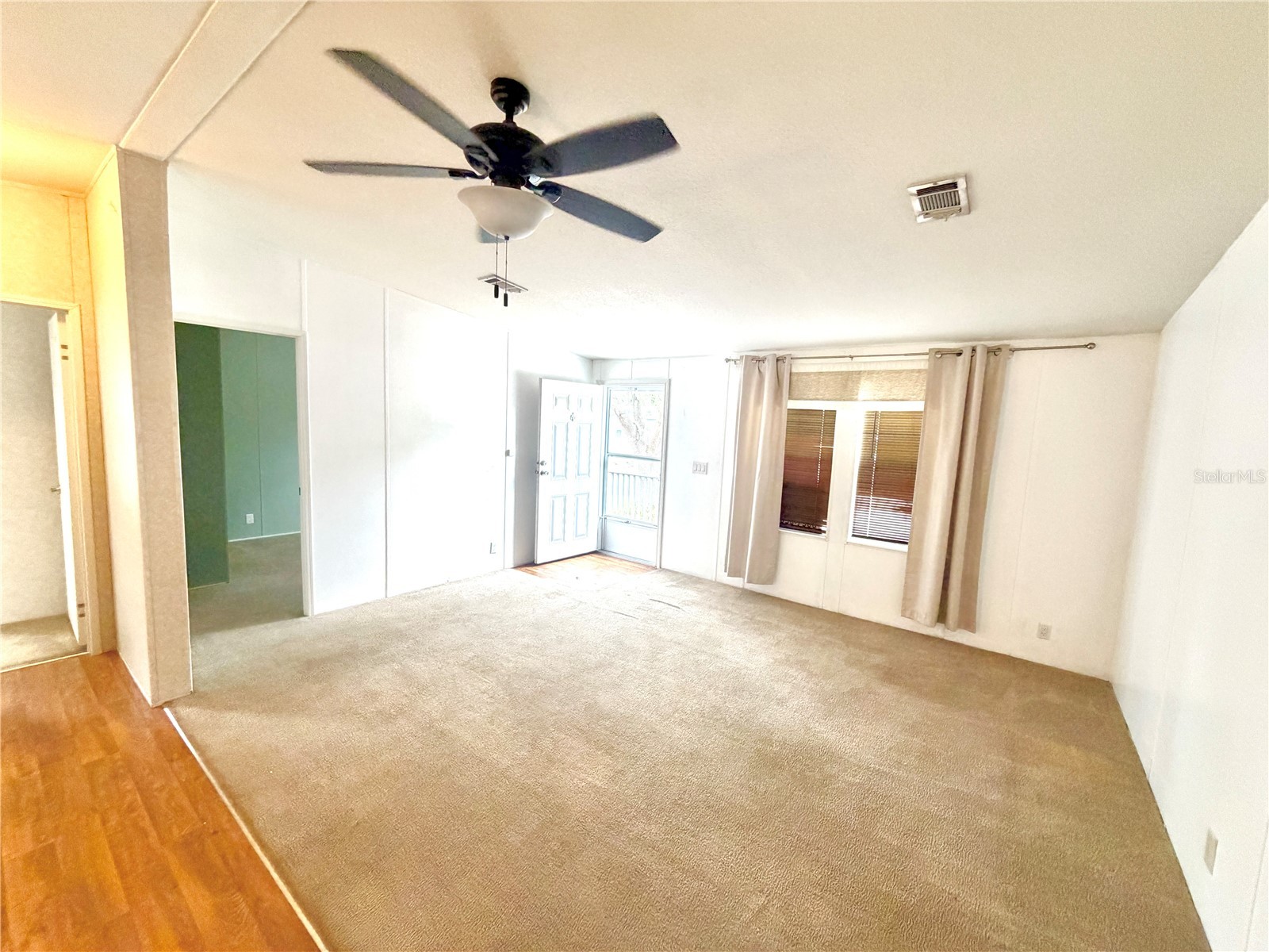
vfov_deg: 85.7
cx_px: 634
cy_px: 476
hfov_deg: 102.1
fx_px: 513
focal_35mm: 14
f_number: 2.2
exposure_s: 1/100
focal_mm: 2.22
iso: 320
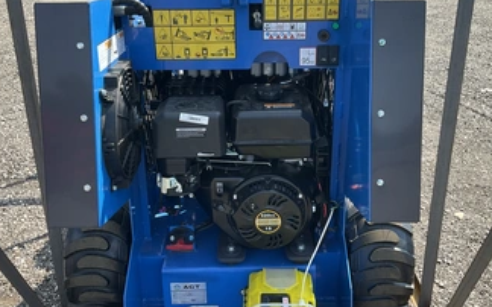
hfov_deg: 51.6
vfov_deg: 33.3
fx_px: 509
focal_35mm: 38
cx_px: 257
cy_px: 109
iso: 25
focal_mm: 3
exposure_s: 1/442
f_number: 1.8
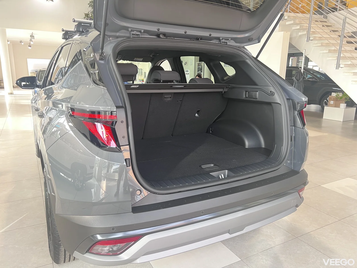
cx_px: 178
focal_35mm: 26
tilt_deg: -12.4
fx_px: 268
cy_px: 134
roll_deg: -0.4
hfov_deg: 67.3
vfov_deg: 53.1
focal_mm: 5.7
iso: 200
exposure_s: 1/60
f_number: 1.5
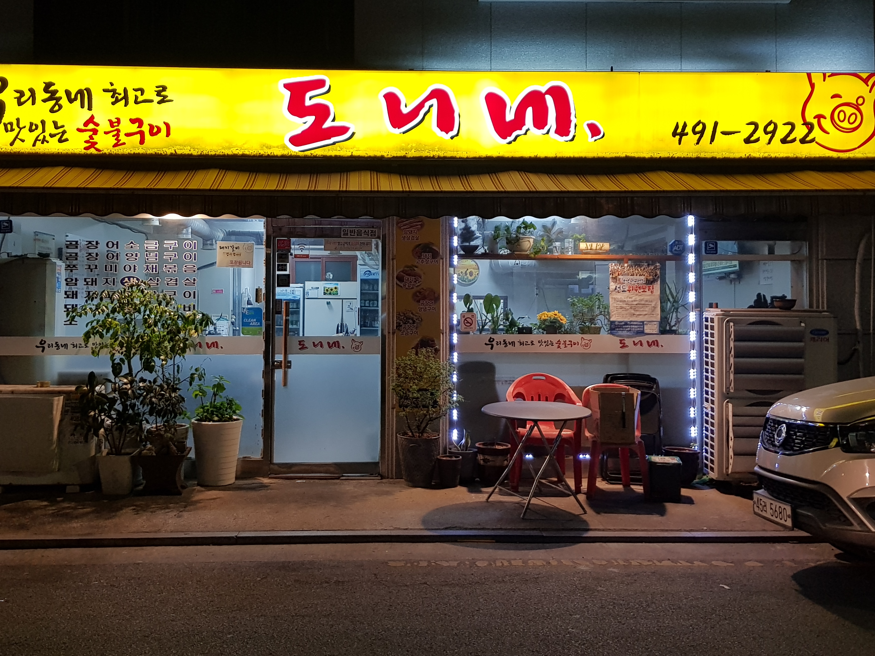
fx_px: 758
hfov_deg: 59.9
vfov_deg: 46.7
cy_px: 291
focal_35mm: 30
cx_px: 400
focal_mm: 4.2
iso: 80
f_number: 1.7
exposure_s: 1/50
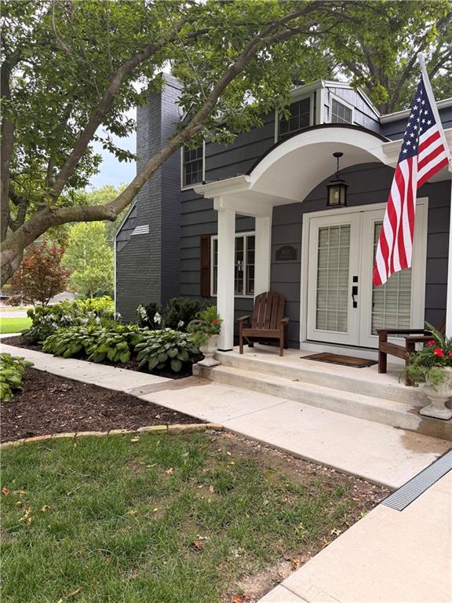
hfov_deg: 56.8
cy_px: 302
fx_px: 418
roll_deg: -1.6
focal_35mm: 24
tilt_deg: -3.9
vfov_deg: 71.6
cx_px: 226
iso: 100
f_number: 1.78
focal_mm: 6.76
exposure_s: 1/671
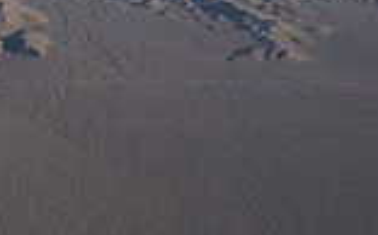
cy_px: -207
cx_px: -237
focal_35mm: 91
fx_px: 936
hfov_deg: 19.1
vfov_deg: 12.8
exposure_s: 1/2000
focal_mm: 24
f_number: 9
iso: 800
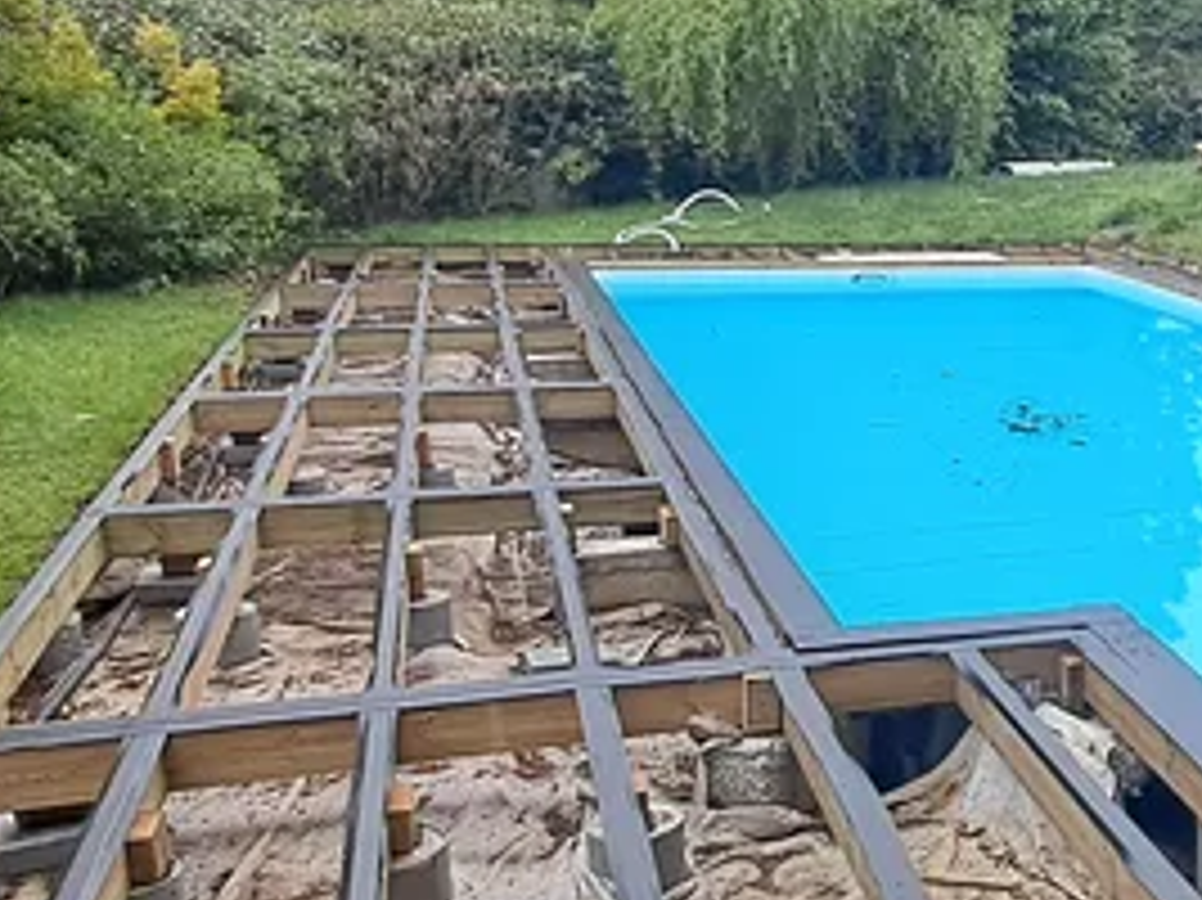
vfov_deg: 30.1
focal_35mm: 48
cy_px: 558
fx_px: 1666
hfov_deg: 35.9
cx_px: 1193
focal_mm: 1.64
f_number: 2.2
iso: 40
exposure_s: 1/696
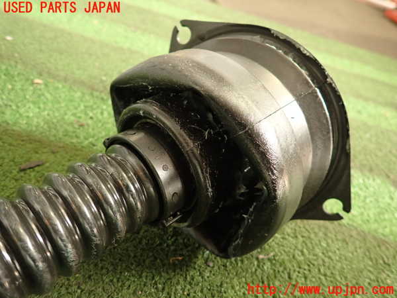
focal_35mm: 25
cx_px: 198
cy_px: 149
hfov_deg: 69.4
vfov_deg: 54.9
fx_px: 287
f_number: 2
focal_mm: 4.5
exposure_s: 1/30
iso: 320
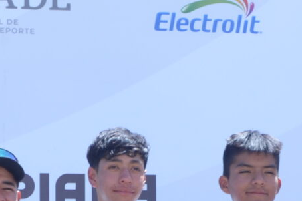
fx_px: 1700
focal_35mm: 203
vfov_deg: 6.6
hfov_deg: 10.1
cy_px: 353
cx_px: 243
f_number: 7.1
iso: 200
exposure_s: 1/200
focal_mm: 24
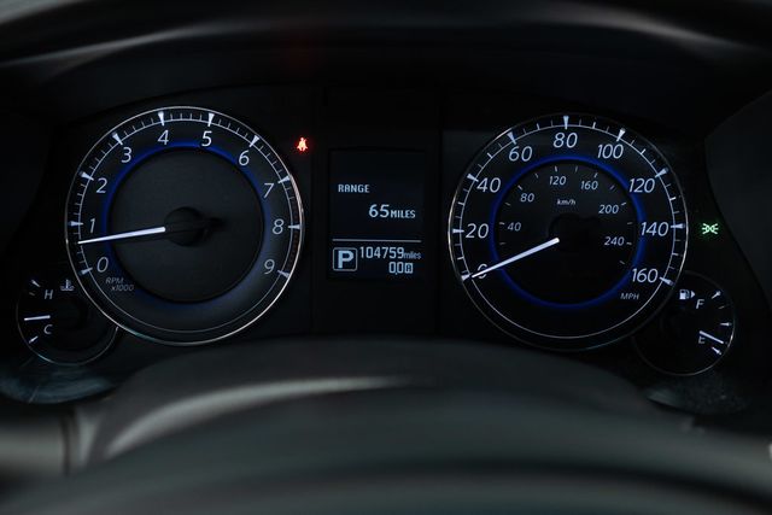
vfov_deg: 31.9
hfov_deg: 46.4
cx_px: 386
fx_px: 901
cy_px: 258
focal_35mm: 42
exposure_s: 1/50
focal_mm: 28
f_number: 3.2
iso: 1000
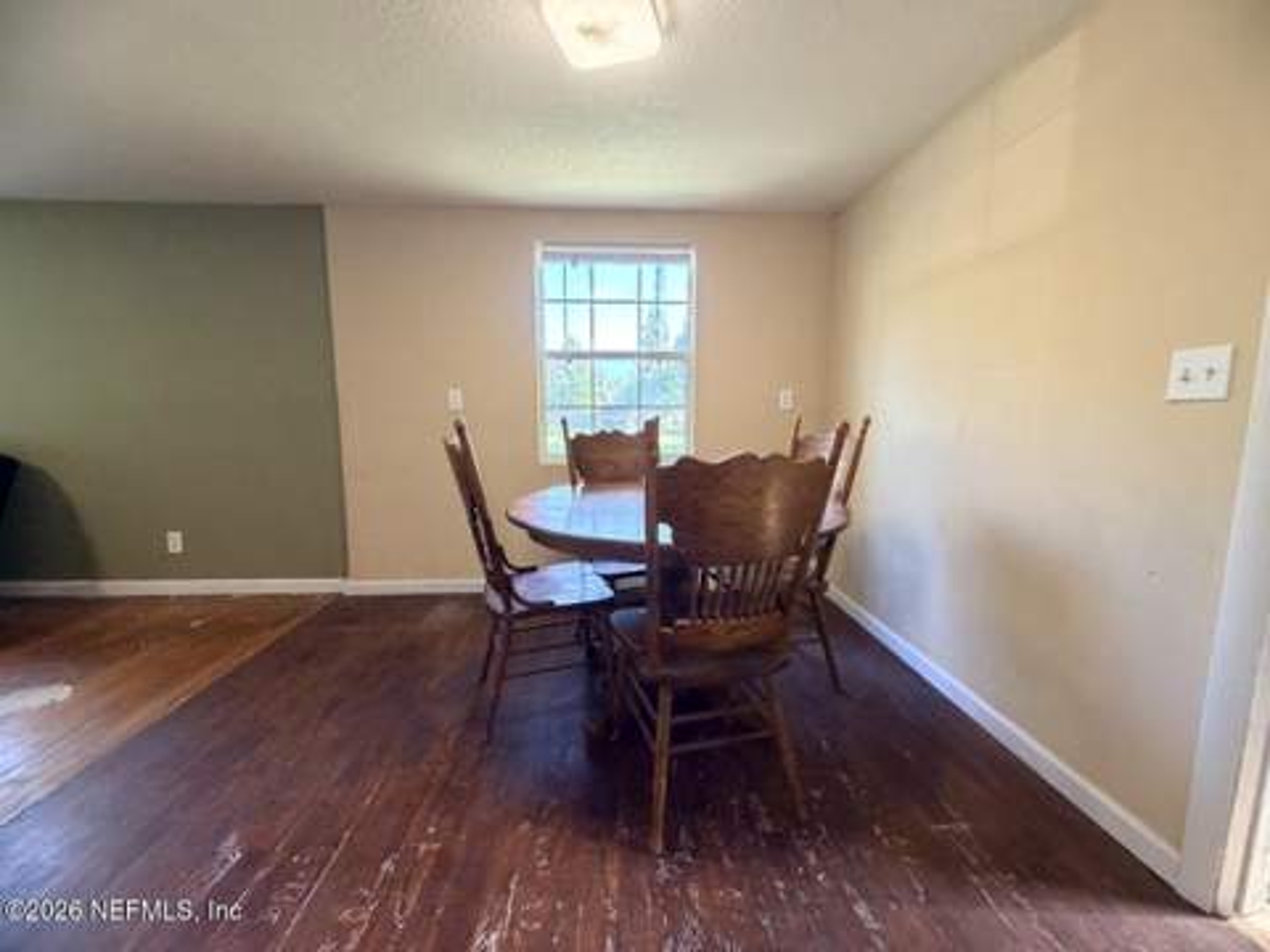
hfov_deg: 102.1
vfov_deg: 85.7
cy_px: 476
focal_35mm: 14
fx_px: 514
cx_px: 635
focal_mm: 2.22
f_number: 2.2
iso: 500
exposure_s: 1/60
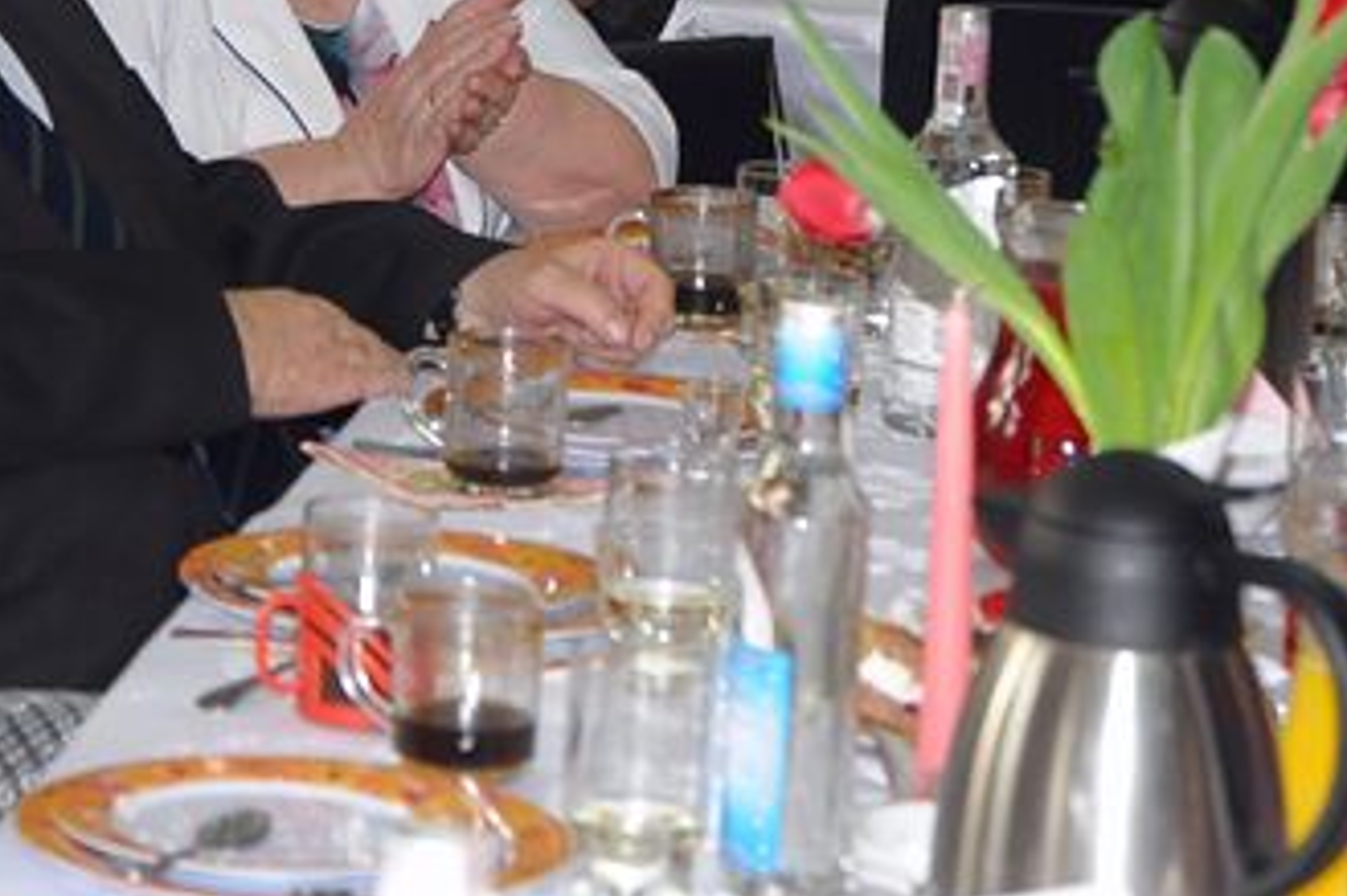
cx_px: 123
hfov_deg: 13.1
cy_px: -68
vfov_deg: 8.8
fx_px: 5796
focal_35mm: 155
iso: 500
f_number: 4.2
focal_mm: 40
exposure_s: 1/60
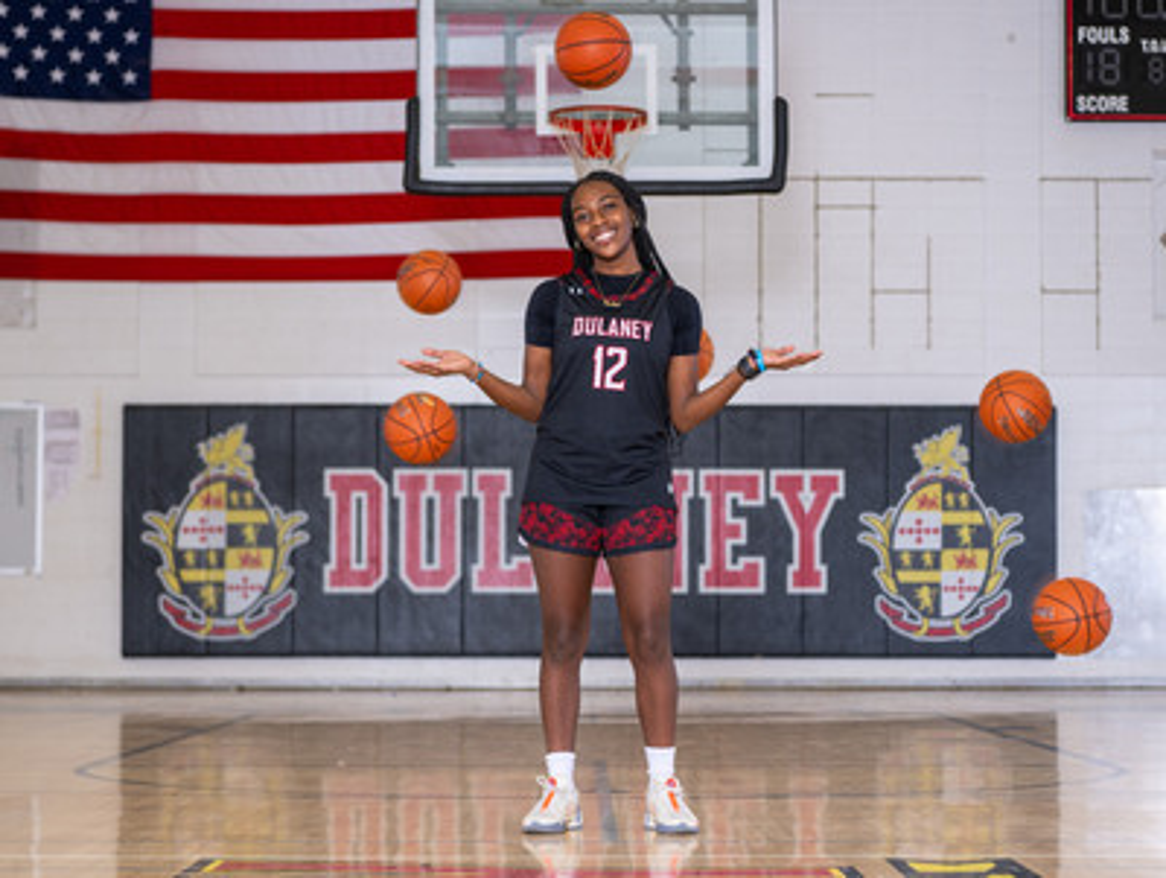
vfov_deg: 16.3
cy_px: 458
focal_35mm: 91
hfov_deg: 21.6
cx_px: 633
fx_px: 3055
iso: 200
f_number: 4
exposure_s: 1/100
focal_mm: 70
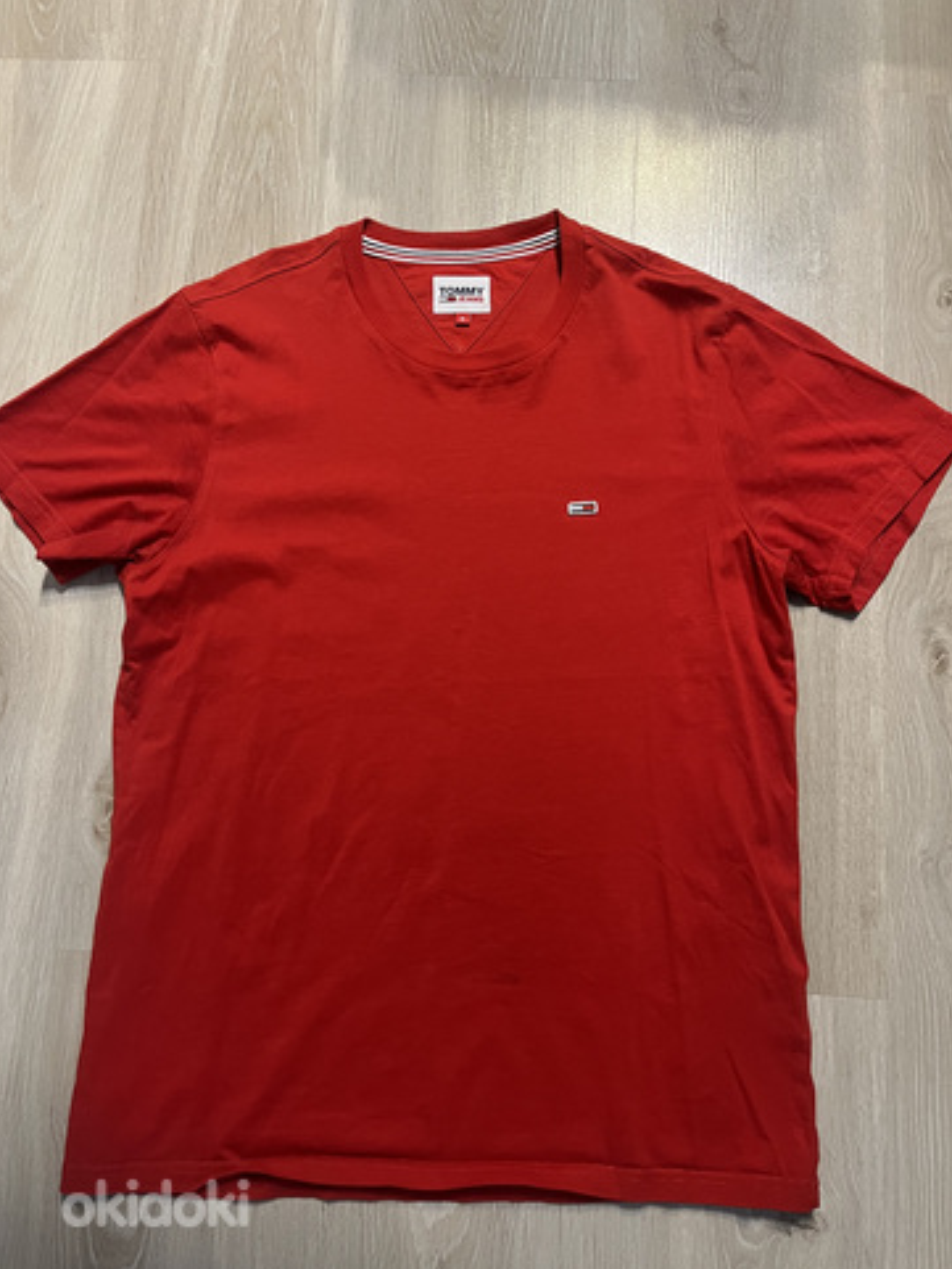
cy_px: 636
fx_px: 990
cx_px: 481
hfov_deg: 51.4
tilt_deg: -81.4
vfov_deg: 65.3
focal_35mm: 27
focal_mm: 5.1
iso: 400
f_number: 1.6
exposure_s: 1/50
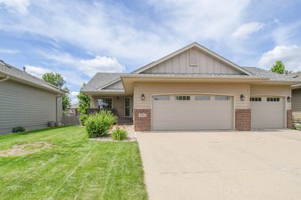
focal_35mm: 18
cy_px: 118
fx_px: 150
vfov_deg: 66.9
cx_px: 144
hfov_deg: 89.9
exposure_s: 1/8000
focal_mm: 10
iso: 1250
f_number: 7.1
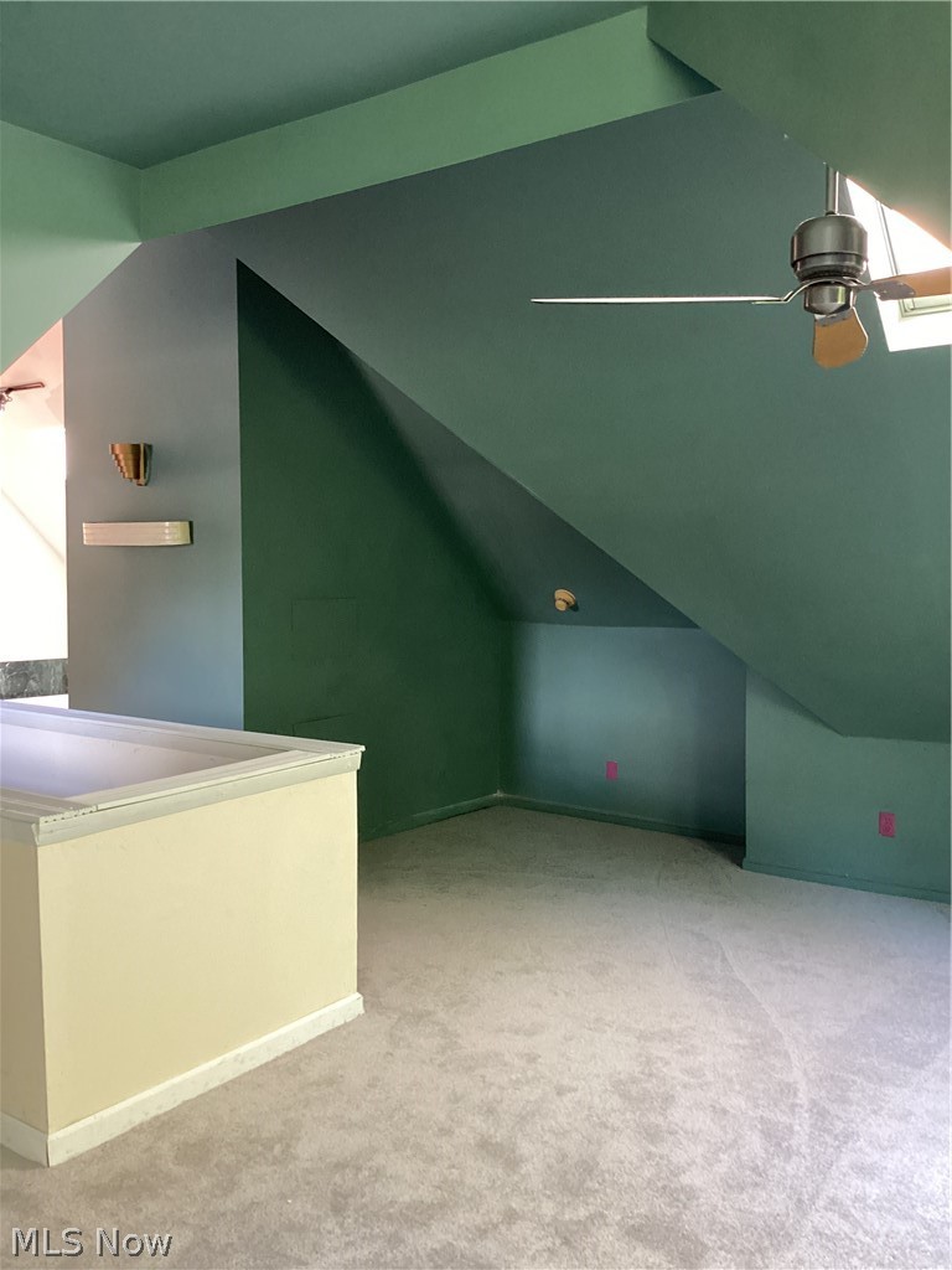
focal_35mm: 31
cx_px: 476
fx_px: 1137
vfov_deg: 58.4
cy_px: 635
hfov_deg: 45.4
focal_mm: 3.3
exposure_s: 1/33
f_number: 2.4
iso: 320
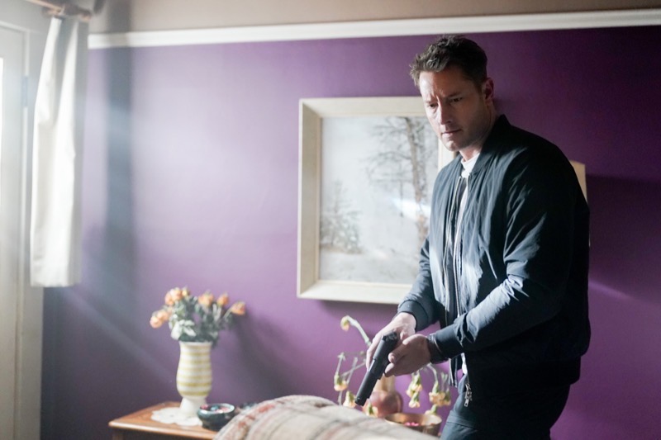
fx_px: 918
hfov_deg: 39.6
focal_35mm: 50
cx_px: 330
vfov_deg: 27.0
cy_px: 220
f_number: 1.4
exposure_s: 1/160
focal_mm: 50
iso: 3200
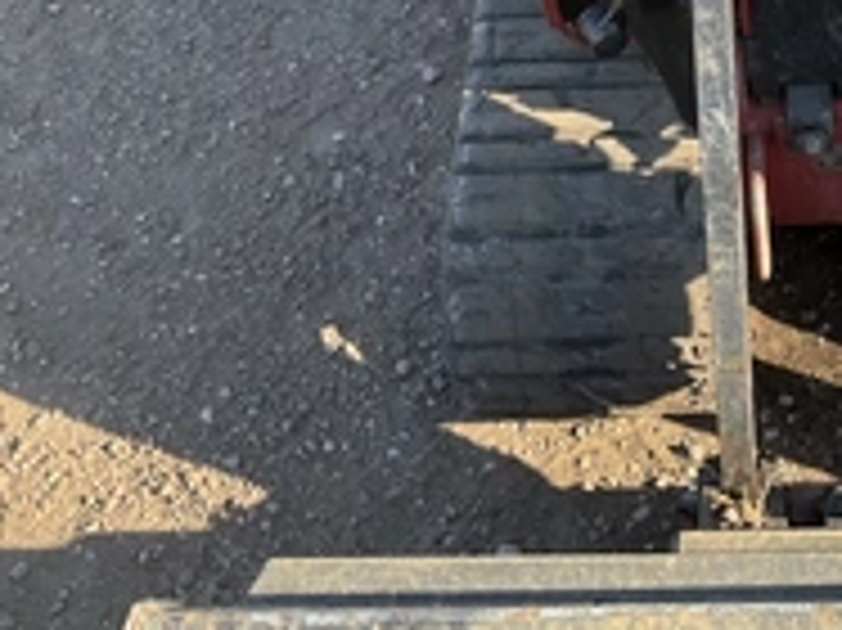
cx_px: 707
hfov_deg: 30.3
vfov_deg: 22.6
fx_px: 1507
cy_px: -18
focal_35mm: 62
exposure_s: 1/338
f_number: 1.8
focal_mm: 3
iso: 25
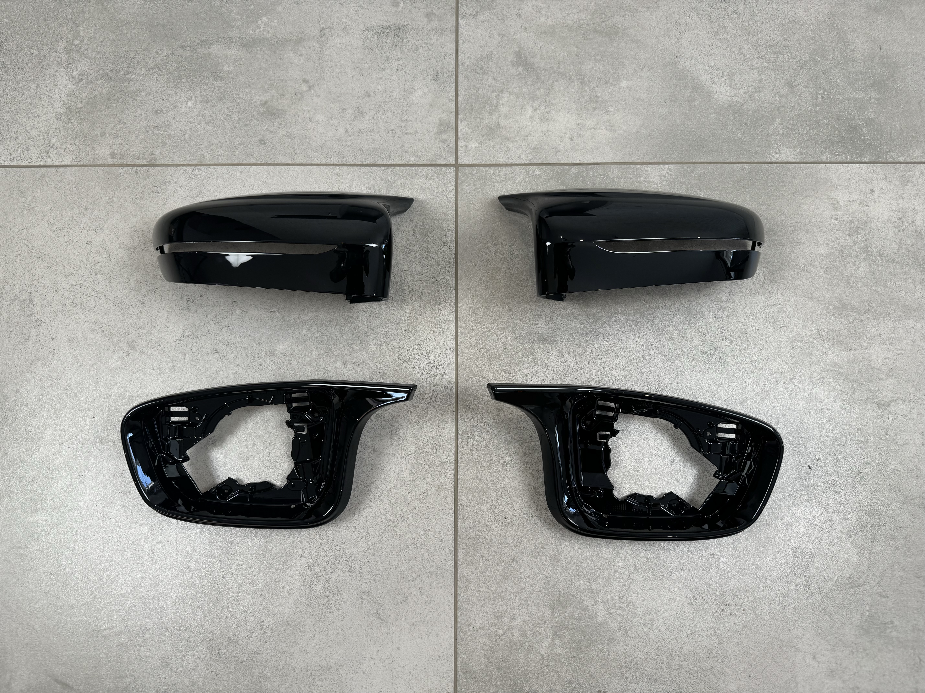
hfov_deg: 71.6
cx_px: 462
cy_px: 346
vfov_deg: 56.8
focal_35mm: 24
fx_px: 641
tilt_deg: -77.2
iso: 64
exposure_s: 1/121
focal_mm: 6.76
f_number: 1.78
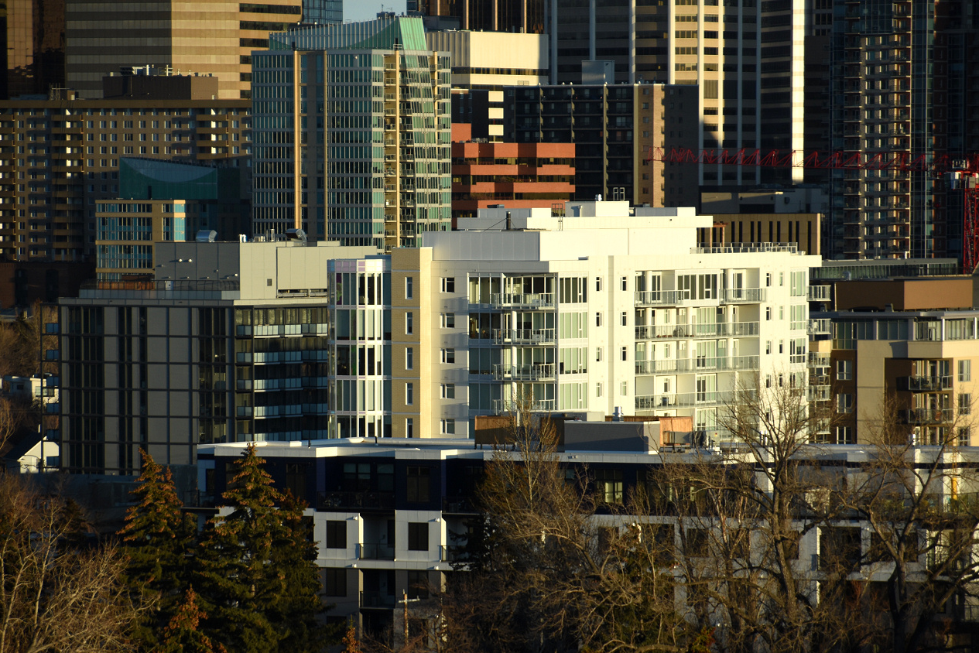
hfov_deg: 8.0
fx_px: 7017
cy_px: 324
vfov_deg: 5.3
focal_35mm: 258
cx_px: 487
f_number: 6.3
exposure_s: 1/640
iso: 200
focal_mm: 170
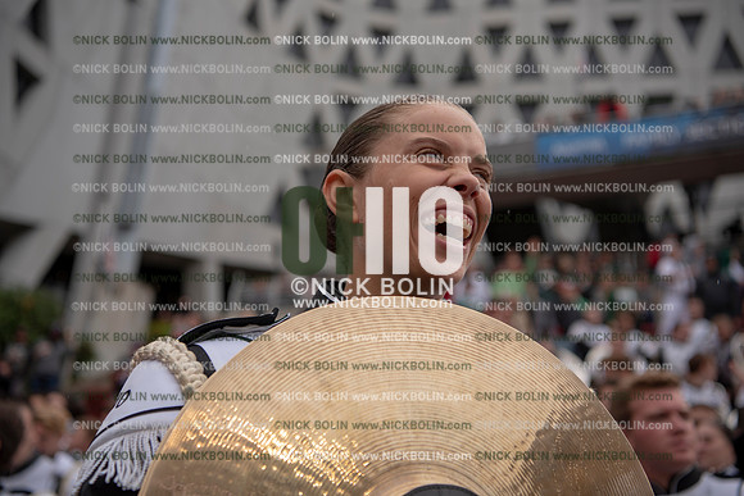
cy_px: 248
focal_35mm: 50
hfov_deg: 39.6
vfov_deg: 27.0
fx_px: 1034
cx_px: 372
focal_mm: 50
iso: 250
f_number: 3.5
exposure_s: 1/800
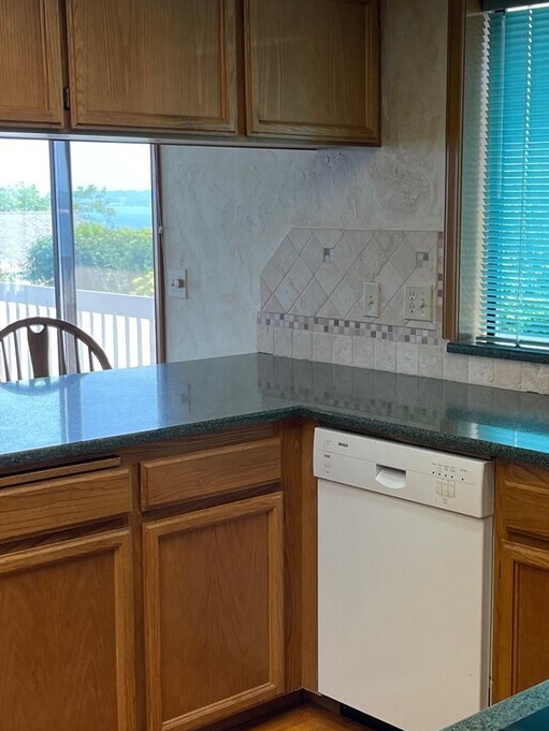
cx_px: 347
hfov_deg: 26.5
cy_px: 412
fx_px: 1163
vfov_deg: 34.9
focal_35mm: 55
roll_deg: +0.1
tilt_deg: -10.5
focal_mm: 5.1
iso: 40
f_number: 1.6
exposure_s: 1/120
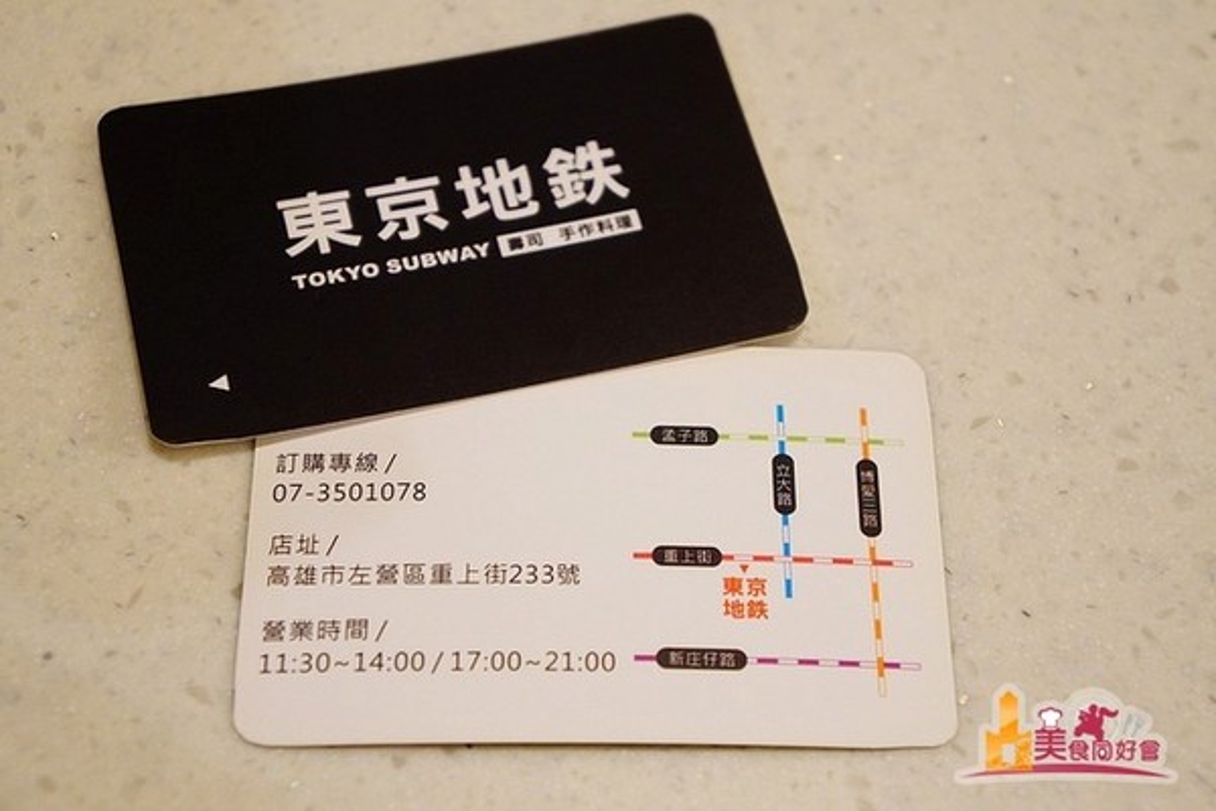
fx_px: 2128
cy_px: 406
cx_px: 608
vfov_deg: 21.6
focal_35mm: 63
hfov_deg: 31.9
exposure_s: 1/80
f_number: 4.5
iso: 3200
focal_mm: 42
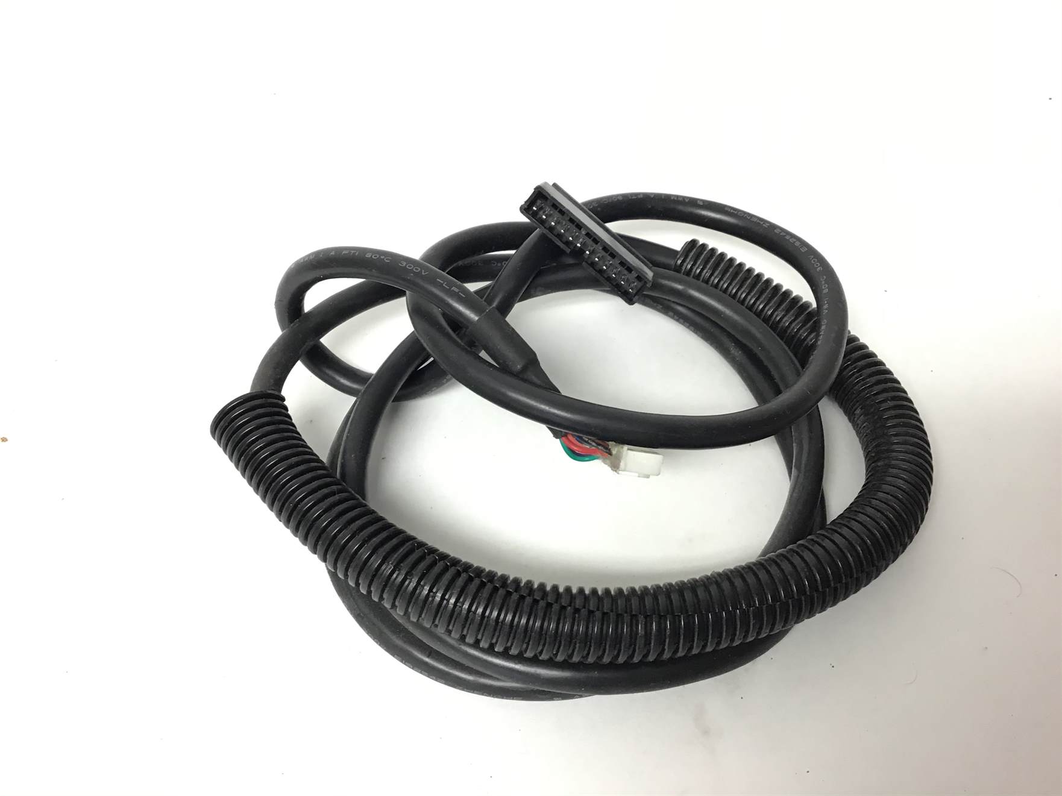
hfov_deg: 58.4
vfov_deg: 45.4
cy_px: 398
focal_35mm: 31
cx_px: 531
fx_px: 951
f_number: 2.4
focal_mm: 3.3
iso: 80
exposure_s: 1/30
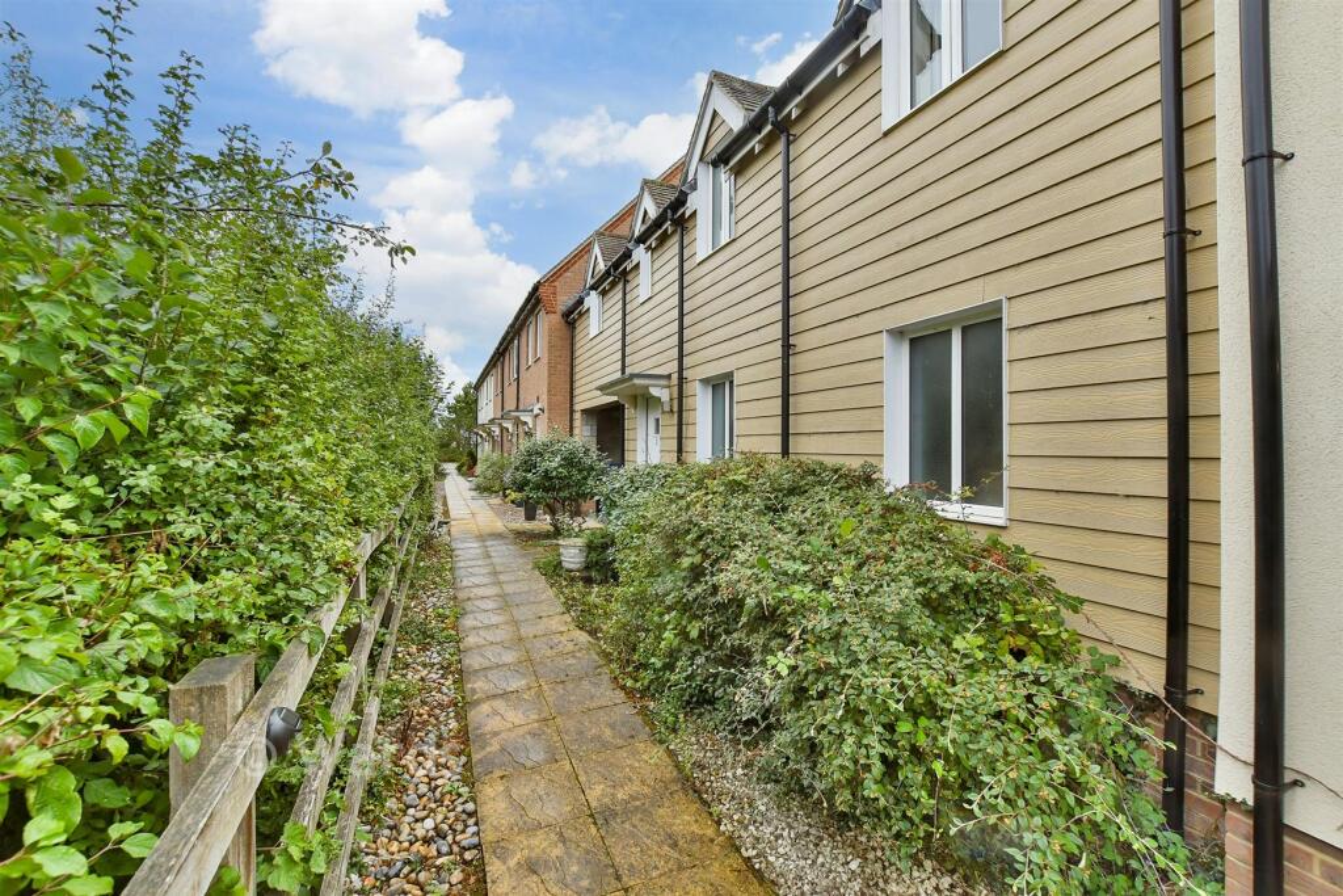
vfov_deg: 77.3
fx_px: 560
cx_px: 672
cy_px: 448
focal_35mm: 15
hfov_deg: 100.4
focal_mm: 10
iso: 1000
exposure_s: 1/400
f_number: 10
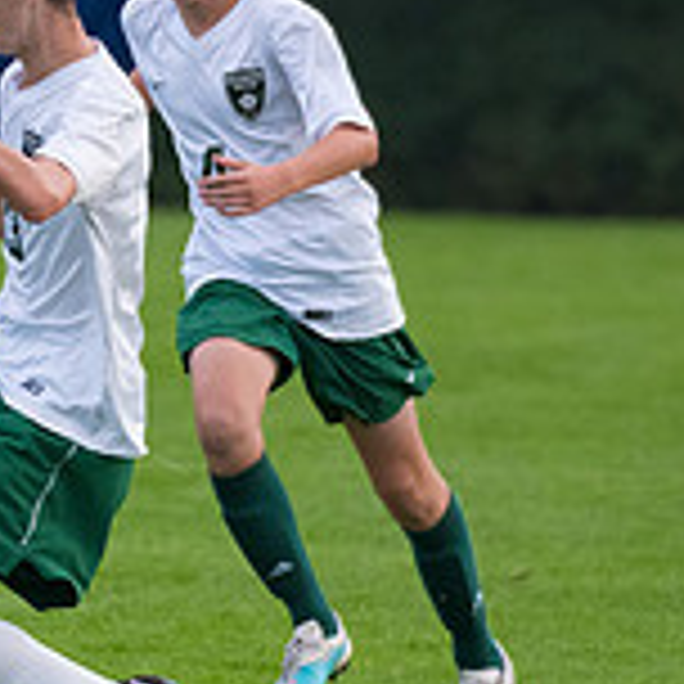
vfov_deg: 1.7
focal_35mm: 1036
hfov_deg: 1.7
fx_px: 23160
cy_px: 286
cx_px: -270
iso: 3200
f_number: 5.6
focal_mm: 320
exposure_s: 1/2000
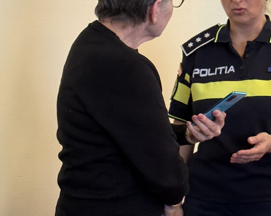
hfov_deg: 15.5
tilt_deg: -4.5
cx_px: 231
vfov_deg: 12.5
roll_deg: -0.8
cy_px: 87
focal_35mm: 123
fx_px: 987
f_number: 1.78
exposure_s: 1/50
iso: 250
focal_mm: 6.76
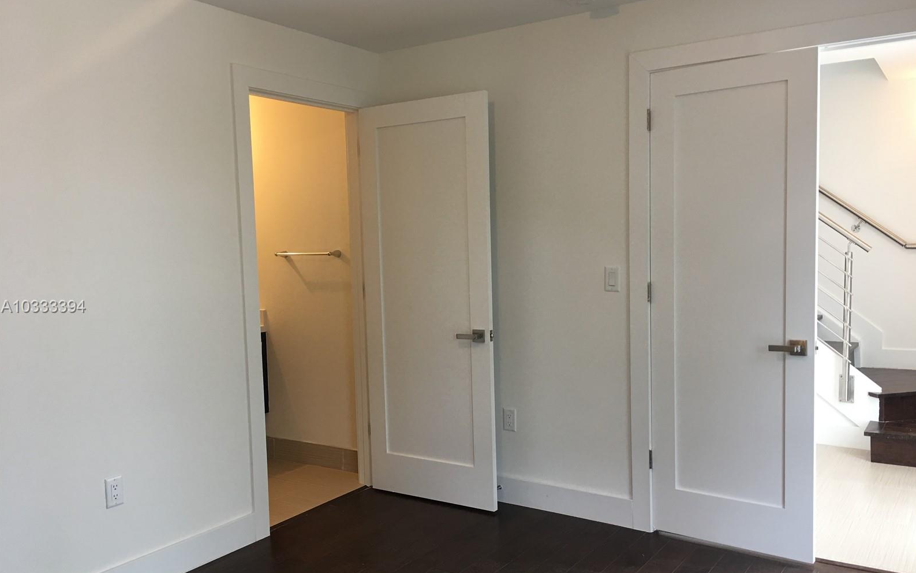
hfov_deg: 61.2
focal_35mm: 31
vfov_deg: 40.6
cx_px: 459
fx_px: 774
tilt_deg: -4.5
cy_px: 307
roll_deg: +1.3
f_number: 2.2
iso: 32
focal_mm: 4.15
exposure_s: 1/15
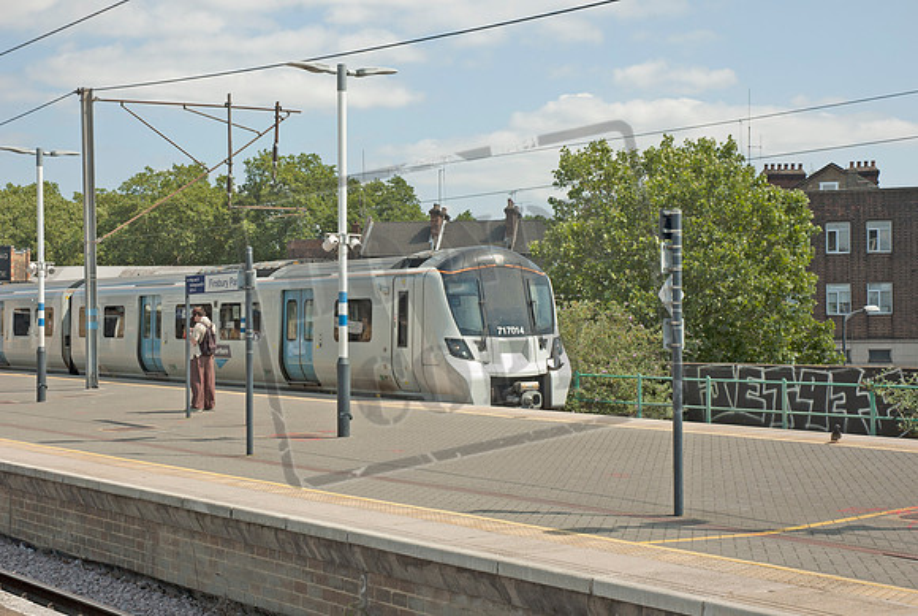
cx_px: 459
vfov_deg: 23.9
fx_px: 1456
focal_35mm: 57
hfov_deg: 35.0
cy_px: 308
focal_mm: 38
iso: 200
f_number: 9
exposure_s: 1/320
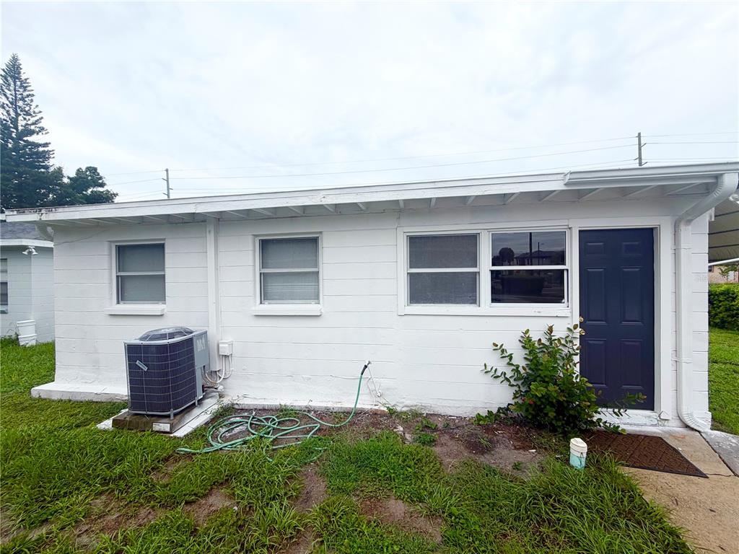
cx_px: 370
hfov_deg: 102.1
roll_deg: +0.6
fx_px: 299
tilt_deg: +1.1
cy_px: 277
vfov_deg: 85.7
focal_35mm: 14
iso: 20
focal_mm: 2.22
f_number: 2.2
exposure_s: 1/830
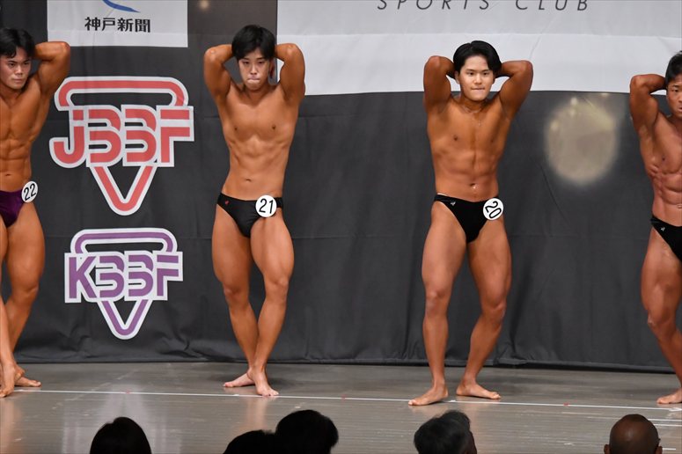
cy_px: 227
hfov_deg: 9.5
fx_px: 4109
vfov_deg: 6.3
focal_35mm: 217
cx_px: 341
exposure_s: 1/400
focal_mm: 145
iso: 5000
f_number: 5.6
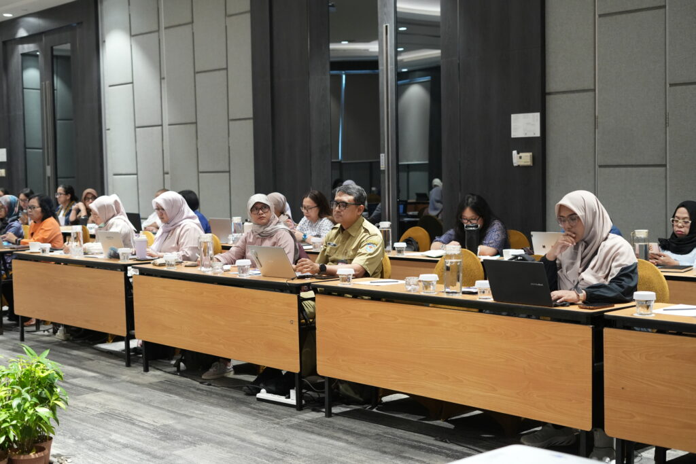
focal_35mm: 50
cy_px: 232
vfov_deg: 27.0
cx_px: 348
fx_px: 967
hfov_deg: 39.6
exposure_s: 1/125
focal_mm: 50
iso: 3200
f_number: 3.5
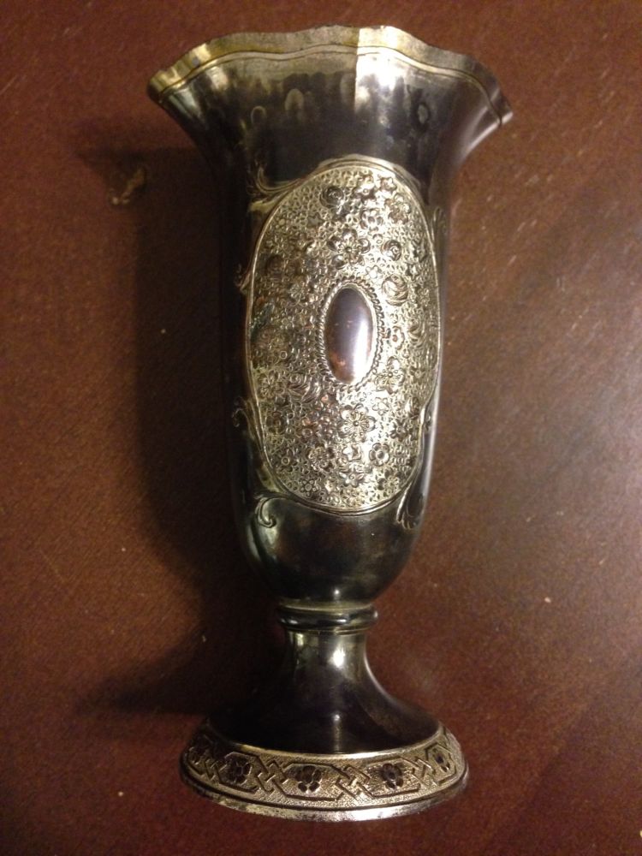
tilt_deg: -84.7
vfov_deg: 55.4
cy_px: 428
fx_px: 816
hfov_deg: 42.9
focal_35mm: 33
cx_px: 321
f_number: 2.4
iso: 400
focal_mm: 4.12
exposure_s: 1/20
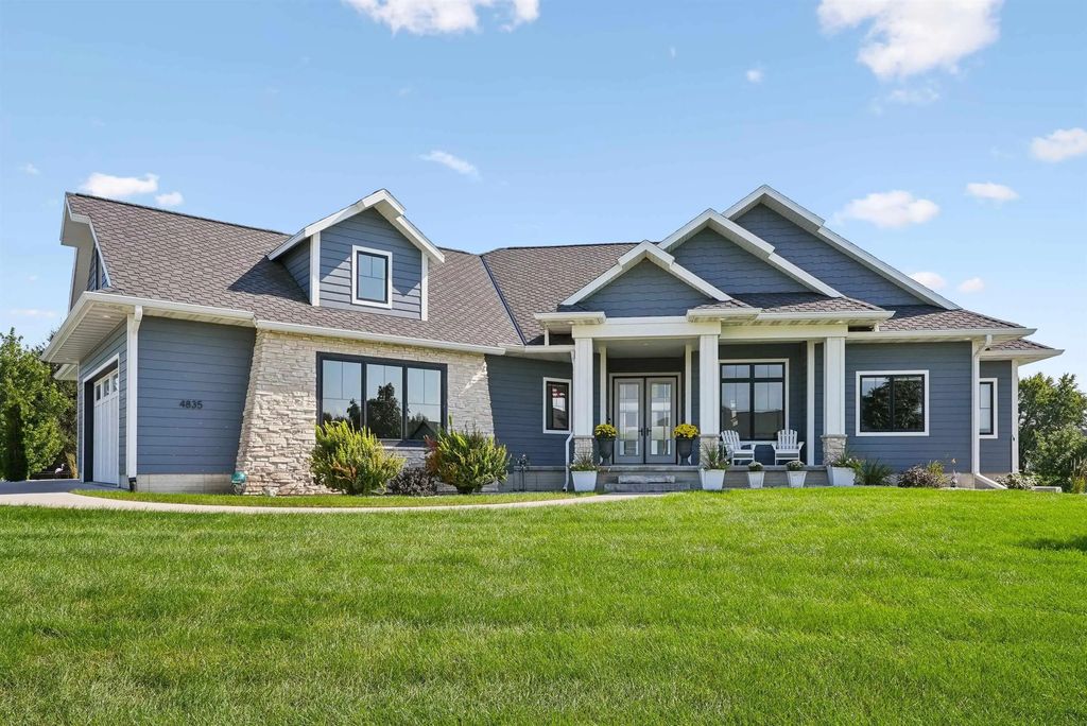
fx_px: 725
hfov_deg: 73.7
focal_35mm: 24
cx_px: 544
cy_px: 363
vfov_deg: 53.2
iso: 400
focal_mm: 24
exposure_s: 1/500
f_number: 9
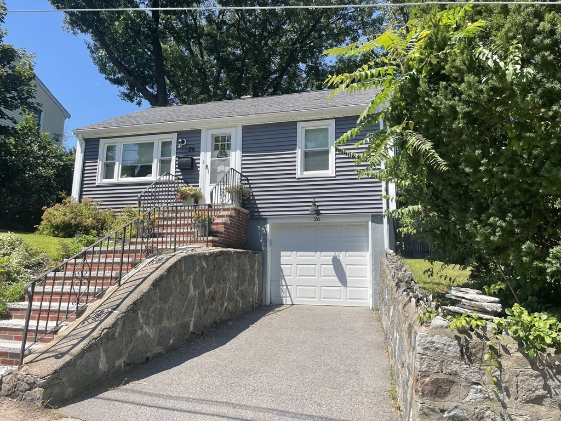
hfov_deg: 67.3
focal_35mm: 26
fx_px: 421
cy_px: 210
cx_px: 280
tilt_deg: +10.5
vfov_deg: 53.1
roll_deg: +0.0
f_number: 1.6
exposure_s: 1/2451
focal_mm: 4.2
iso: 32
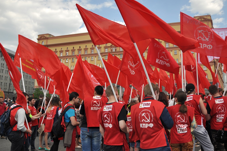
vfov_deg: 38.7
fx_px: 214
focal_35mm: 34
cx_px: 133
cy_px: 61
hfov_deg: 55.5
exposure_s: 1/1000
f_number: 3.5
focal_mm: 18
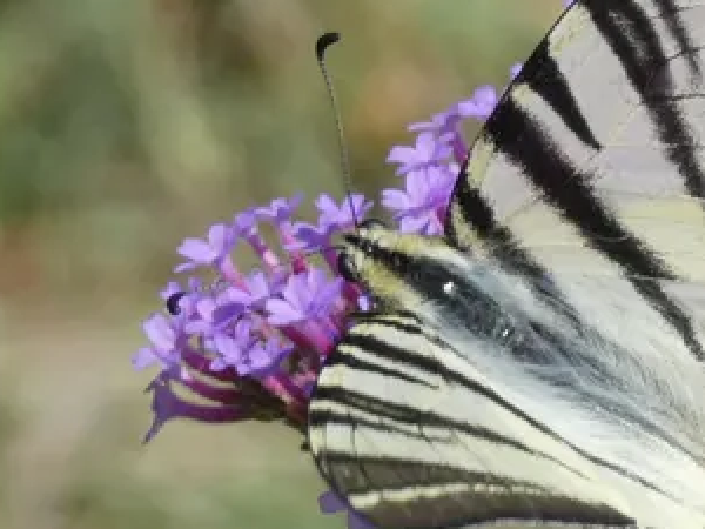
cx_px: 693
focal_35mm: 450
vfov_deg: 3.3
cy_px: 273
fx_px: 9165
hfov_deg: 4.4
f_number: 5.5
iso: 80
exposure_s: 1/320
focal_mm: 37.8
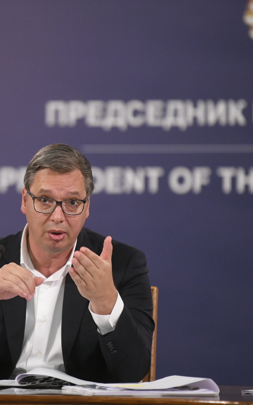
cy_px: 202
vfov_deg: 6.8
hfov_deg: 4.3
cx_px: 45
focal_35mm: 307
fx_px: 3389
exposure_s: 1/250
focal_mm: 200
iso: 3200
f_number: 2.8
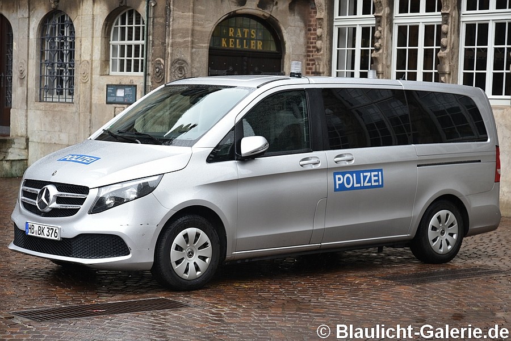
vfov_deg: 16.1
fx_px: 1206
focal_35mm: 85
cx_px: 256
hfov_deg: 23.9
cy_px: 170
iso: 400
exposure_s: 1/100
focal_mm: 85
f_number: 5
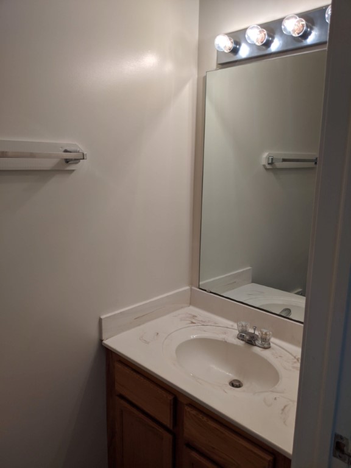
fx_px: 365
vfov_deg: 65.3
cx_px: 176
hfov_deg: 51.4
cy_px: 234
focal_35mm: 27
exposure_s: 1/120
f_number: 1.8
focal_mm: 4.44
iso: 50
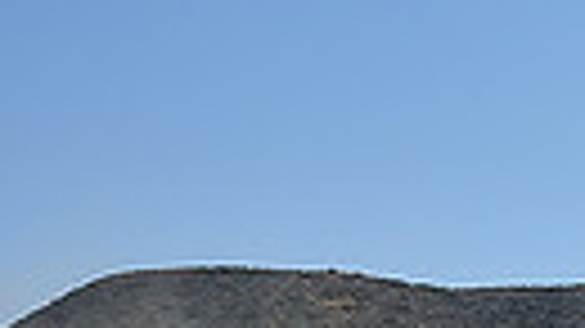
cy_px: 768
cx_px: 828
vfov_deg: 8.0
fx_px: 2171
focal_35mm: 140
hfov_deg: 14.5
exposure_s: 1/800
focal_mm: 20
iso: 200
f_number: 7.1
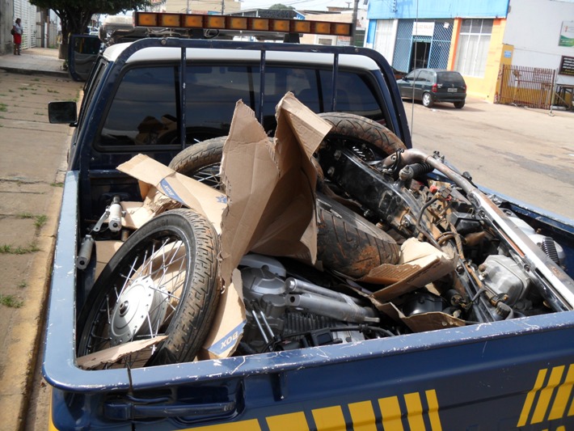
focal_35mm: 35
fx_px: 581
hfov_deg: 52.6
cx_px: 287
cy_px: 216
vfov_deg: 40.7
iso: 80
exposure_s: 1/750
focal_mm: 6.3
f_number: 3
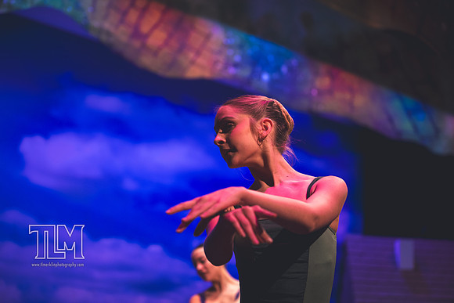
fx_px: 883
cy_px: 152
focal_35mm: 70
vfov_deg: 19.5
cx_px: 227
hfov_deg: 28.8
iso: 1800
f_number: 2.8
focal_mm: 70
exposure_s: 1/250
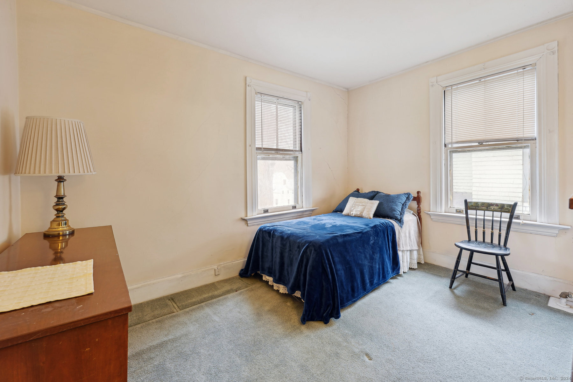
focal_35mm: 14
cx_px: 286
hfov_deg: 104.3
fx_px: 223
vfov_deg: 81.2
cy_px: 191
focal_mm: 14
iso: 100
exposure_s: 1
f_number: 9
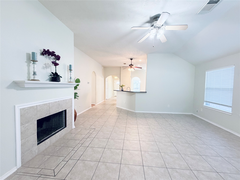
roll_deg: -0.4
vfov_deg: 85.7
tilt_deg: -2.8
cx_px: 120
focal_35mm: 14
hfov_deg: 102.1
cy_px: 90
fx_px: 97
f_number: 2.2
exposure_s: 1/60
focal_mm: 2.22
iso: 320
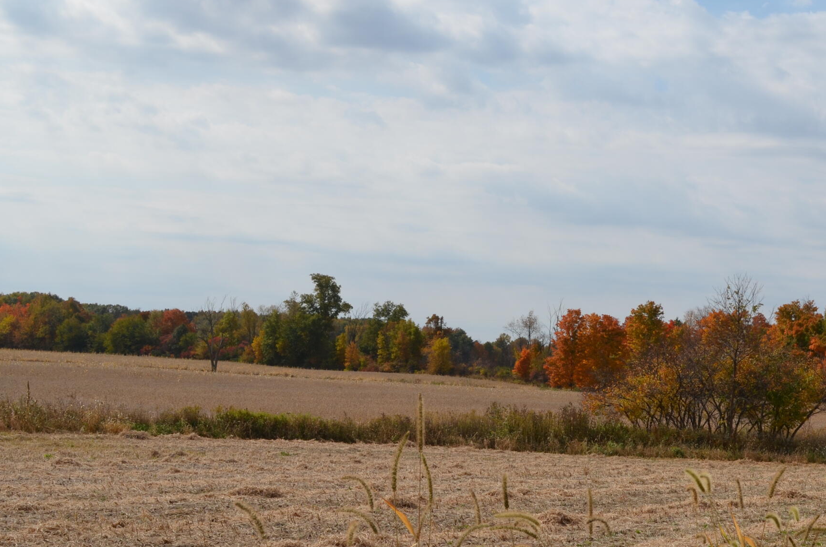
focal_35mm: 68
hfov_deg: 29.4
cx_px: 595
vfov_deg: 19.9
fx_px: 1557
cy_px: 343
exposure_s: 1/320
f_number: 9
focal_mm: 26
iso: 100
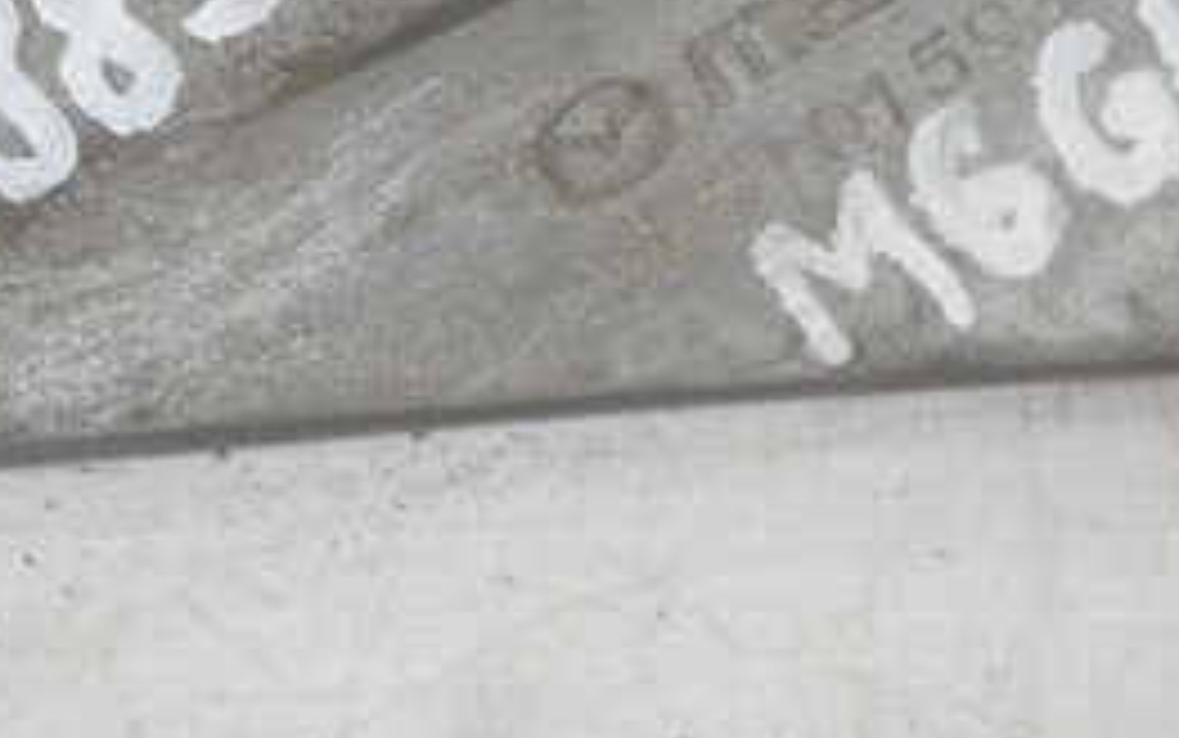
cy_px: -324
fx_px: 3407
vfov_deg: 11.9
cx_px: 657
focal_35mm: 106
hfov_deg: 19.6
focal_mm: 6.72
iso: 80
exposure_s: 1/30
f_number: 5.5
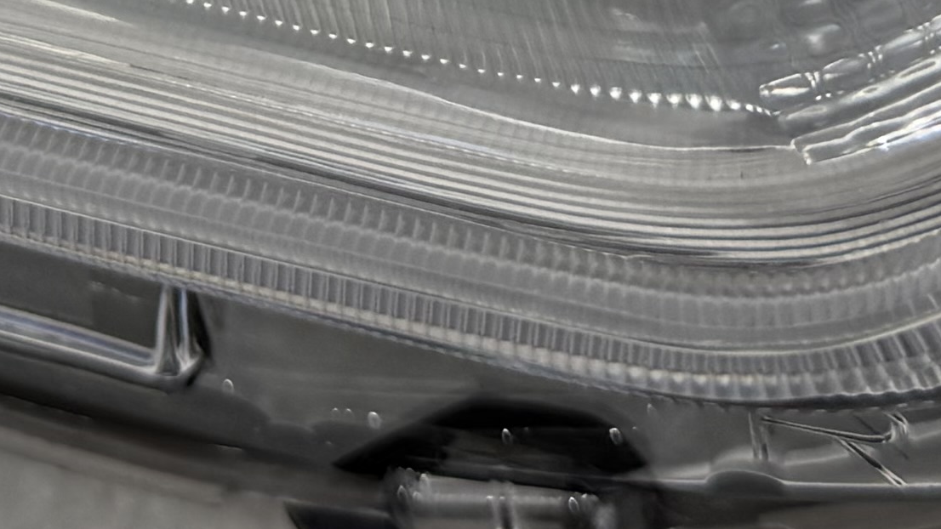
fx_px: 3368
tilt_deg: -49.4
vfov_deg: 8.4
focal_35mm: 135
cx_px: 276
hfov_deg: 15.9
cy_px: -619
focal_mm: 6.76
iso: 64
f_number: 1.78
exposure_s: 1/100
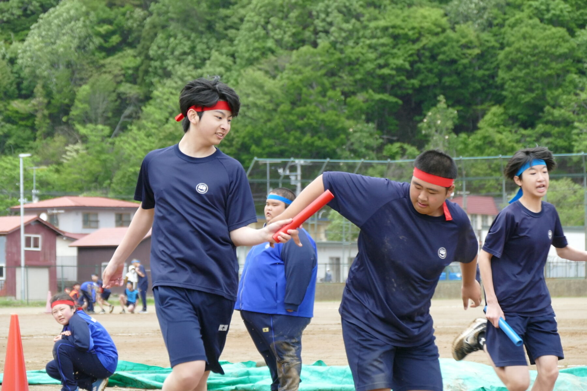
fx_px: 2772
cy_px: 196
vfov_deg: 8.1
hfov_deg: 12.1
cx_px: 294
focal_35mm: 170
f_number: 4
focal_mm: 61.93
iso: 500
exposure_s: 1/500
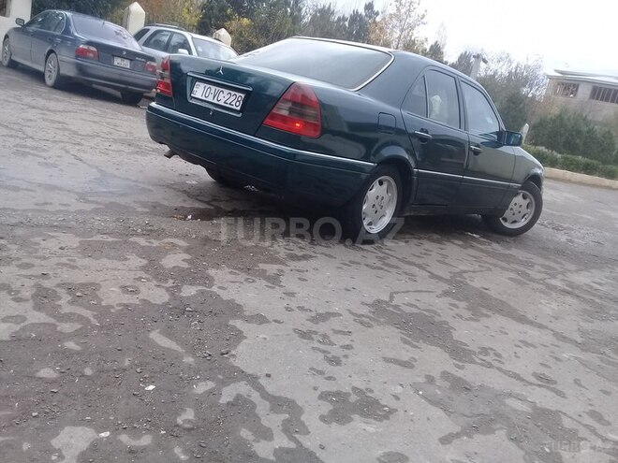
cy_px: 232
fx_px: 553
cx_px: 309
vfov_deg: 45.4
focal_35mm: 31
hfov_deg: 58.4
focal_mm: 3.3
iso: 50
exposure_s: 1/230
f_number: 2.2
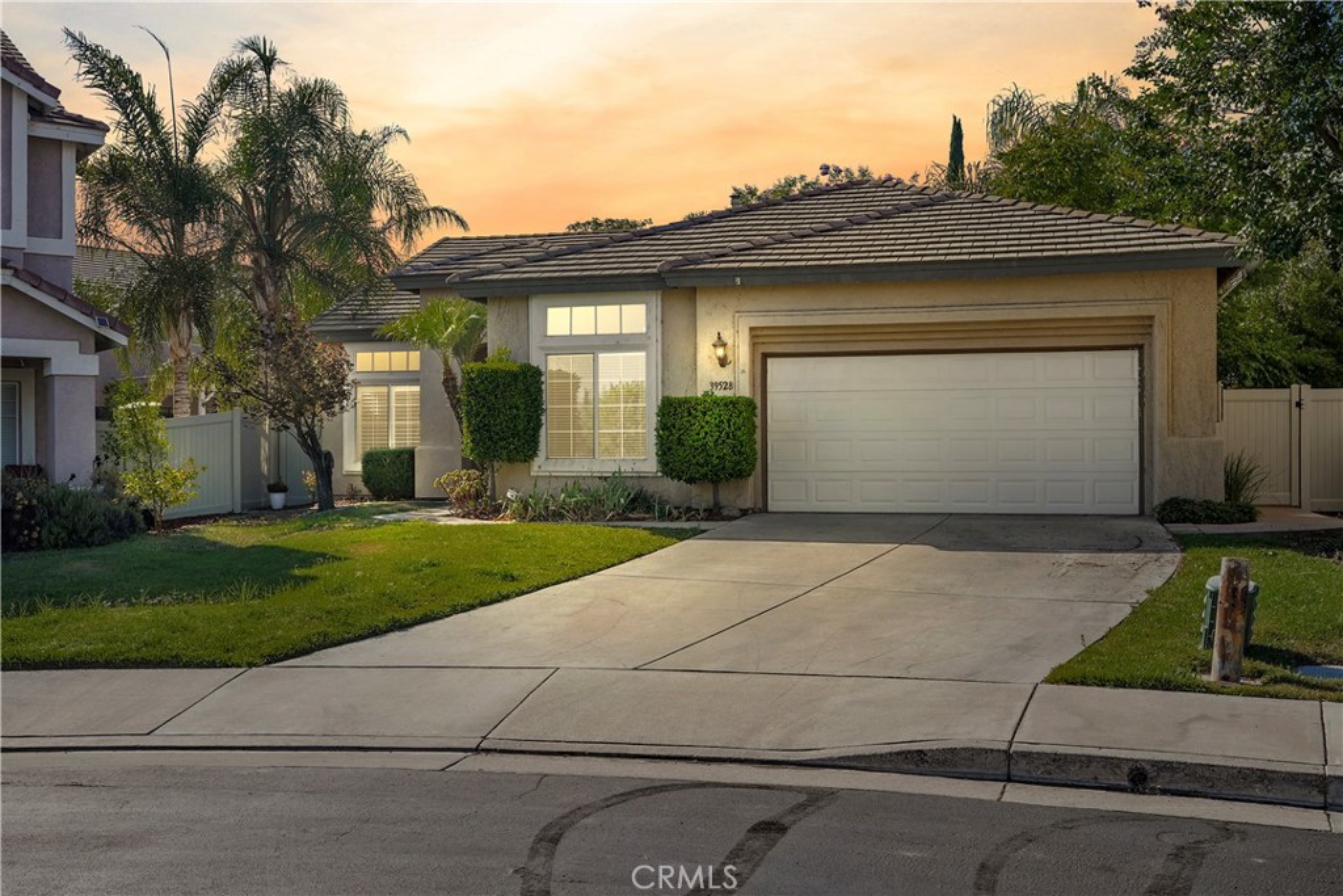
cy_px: 448
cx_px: 672
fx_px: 1306
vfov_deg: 37.9
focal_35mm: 35
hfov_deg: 54.4
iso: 100
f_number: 9
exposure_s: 1/125
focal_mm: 35
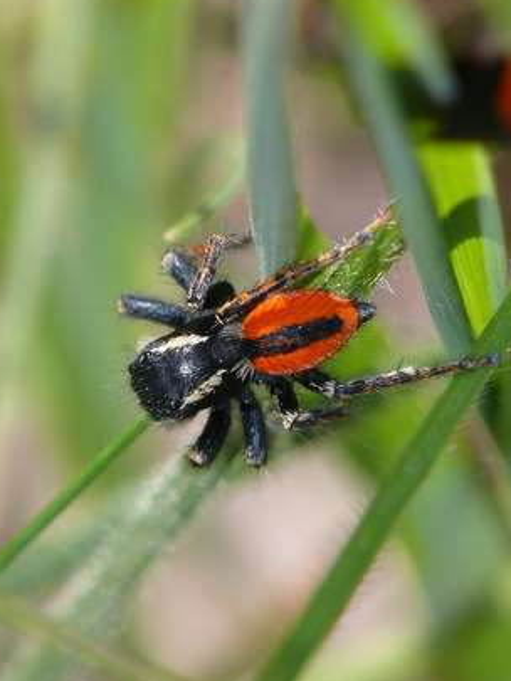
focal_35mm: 663
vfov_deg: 3.0
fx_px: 13043
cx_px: 215
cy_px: 313
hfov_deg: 2.2
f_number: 5.6
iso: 100
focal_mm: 88.8
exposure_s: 1/320
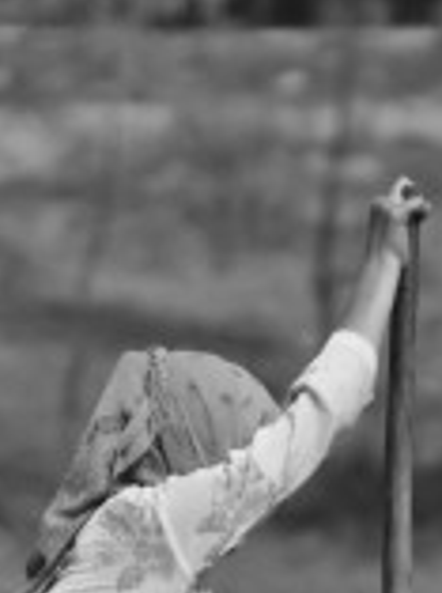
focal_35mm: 1104
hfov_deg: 1.3
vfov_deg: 1.8
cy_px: 748
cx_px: 317
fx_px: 18873
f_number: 6.3
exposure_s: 1/1600
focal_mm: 300
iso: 400
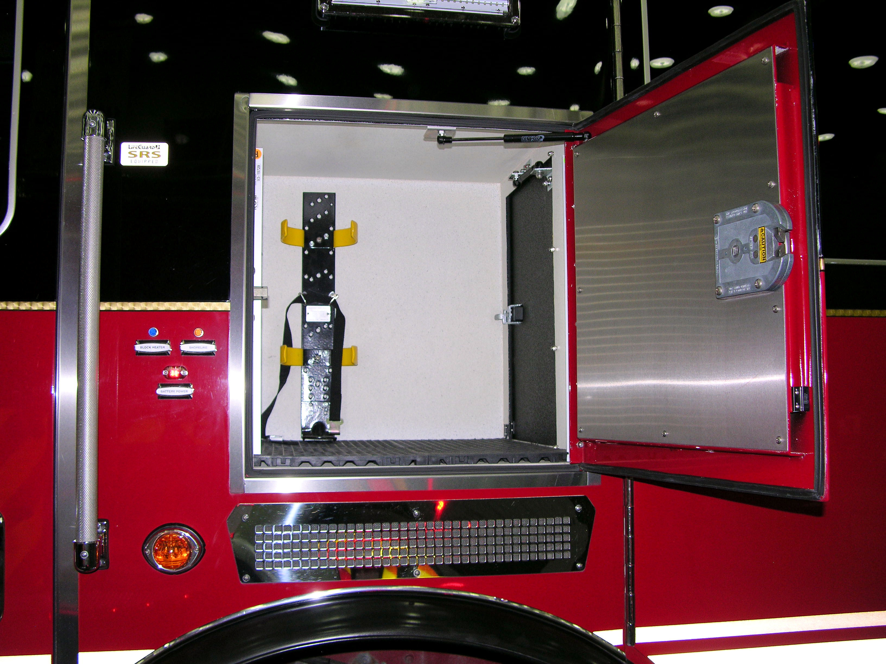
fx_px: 896
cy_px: 332
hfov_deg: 52.6
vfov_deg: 40.7
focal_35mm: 35
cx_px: 443
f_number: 2.8
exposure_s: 1/60.1
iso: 50
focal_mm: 8.9
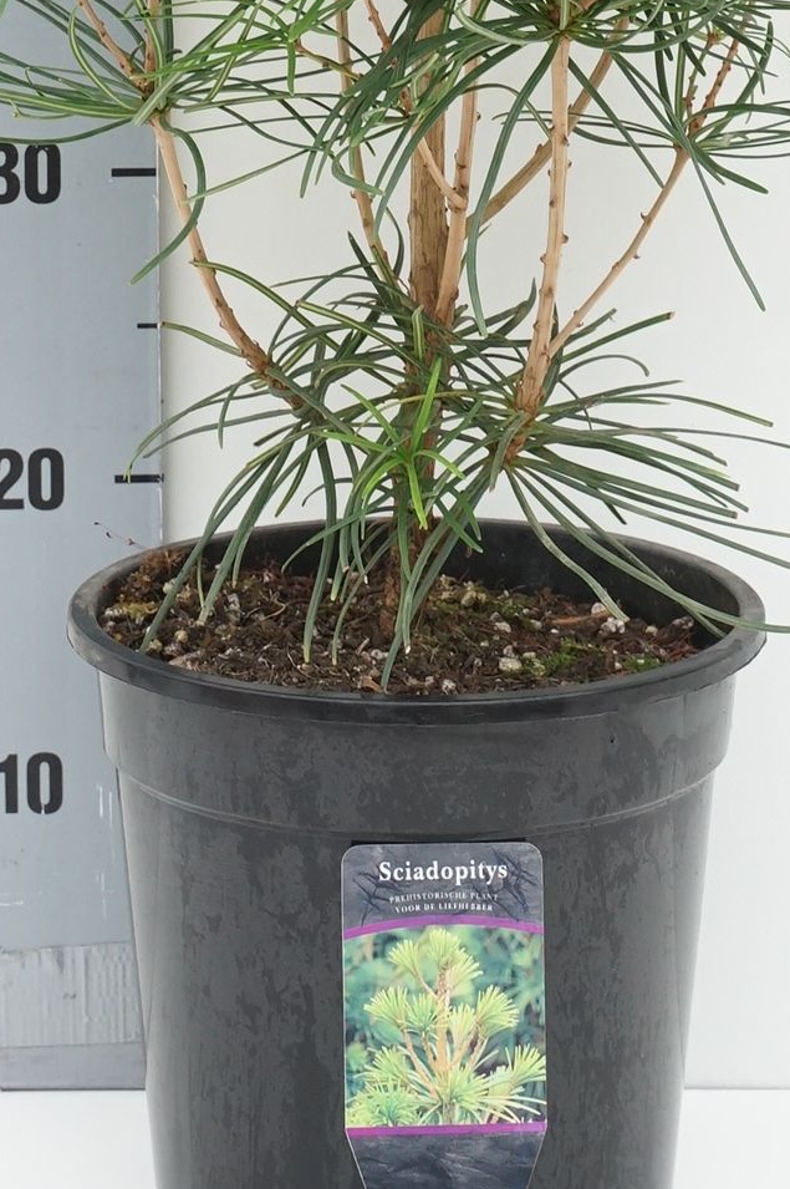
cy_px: -311
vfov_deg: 12.0
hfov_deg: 8.2
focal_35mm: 167
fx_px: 5507
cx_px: 429
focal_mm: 53
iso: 1000
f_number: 9
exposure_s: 1/125
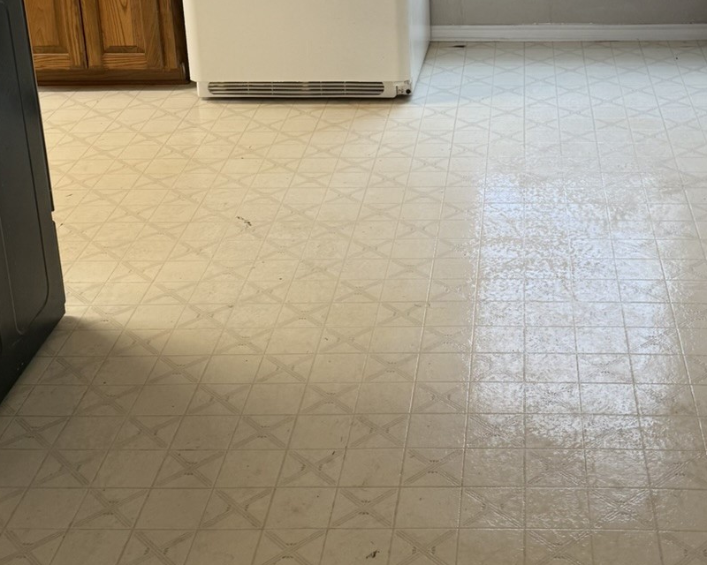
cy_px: 67
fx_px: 1255
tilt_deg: -16.8
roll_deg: +1.1
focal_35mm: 60
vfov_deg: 24.7
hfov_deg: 31.2
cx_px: 483
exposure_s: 1/121
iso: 125
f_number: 1.78
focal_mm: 6.76
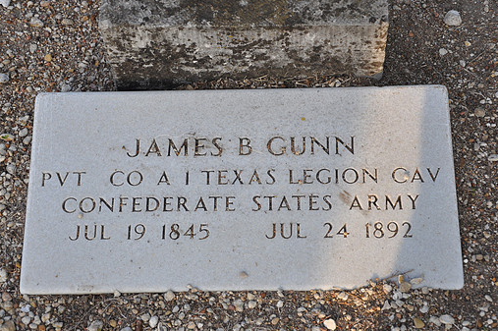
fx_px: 995
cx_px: 245
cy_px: 183
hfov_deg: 28.1
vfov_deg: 18.9
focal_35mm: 72
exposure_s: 1/125
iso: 320
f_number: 5.6
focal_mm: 42
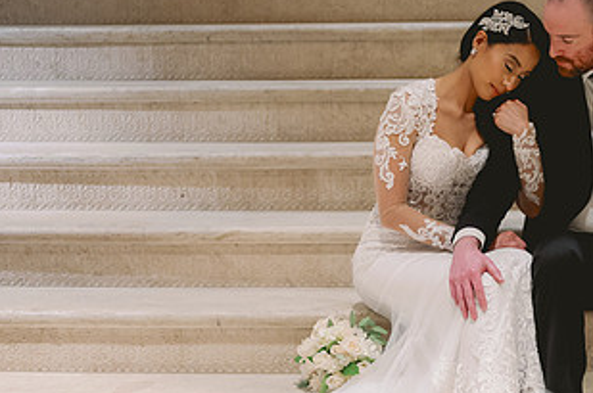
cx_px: 443
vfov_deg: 14.5
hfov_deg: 21.5
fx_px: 1546
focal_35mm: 94
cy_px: 282
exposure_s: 1/100
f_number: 2
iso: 1600
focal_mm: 50
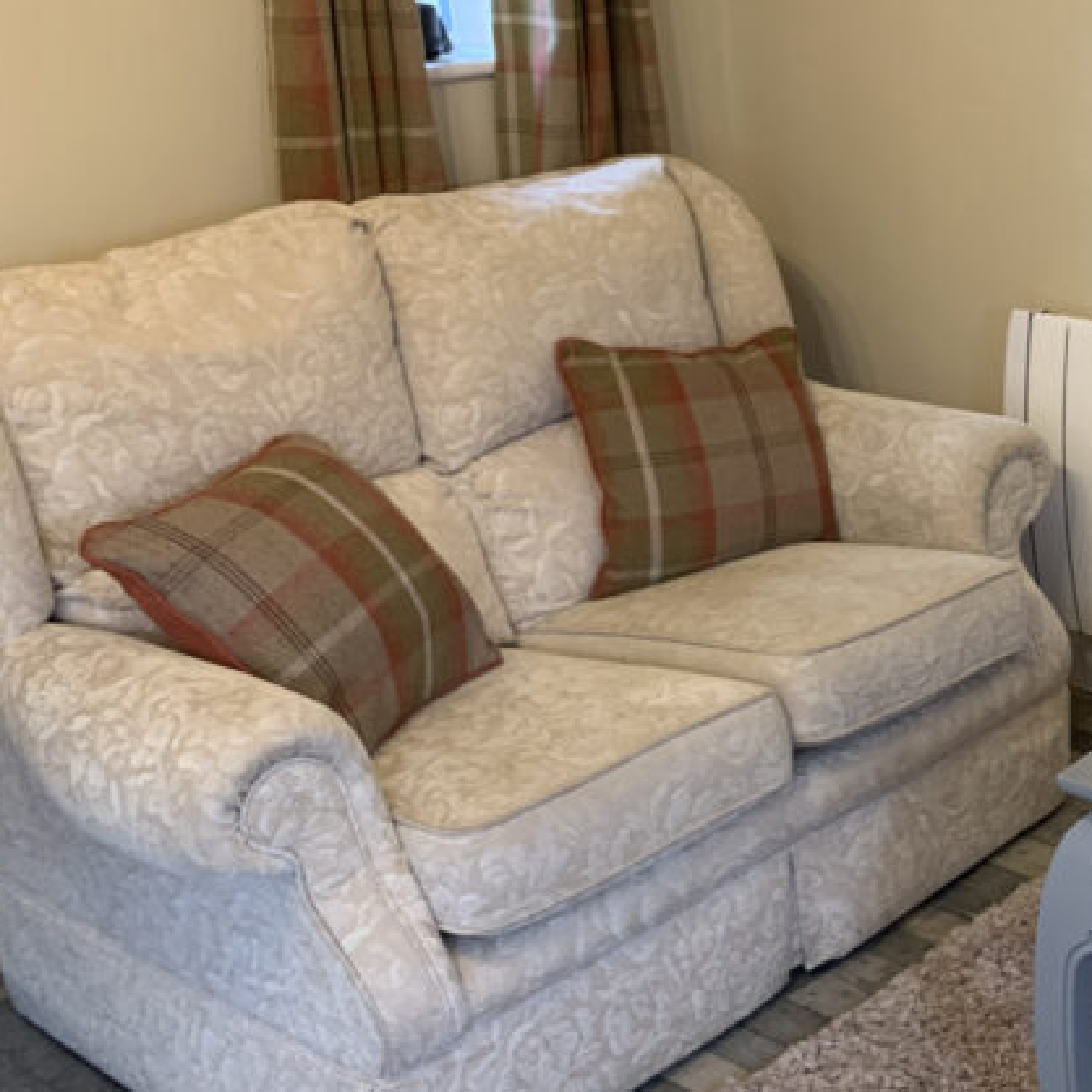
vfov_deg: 31.0
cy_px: 423
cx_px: 1246
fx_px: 1963
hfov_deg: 27.9
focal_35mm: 55
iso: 100
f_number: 1.8
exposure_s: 1/50
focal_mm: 4.2
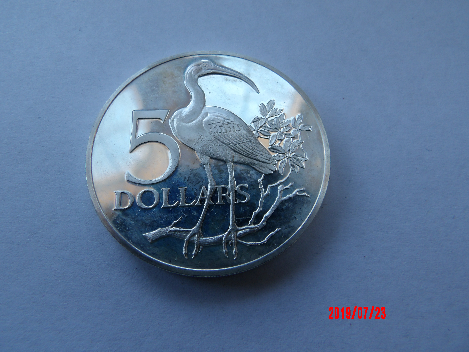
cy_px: 176
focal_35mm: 23
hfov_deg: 73.9
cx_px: 234
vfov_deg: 58.9
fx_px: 312
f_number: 4.1
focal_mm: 4.2
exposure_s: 1/36
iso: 100
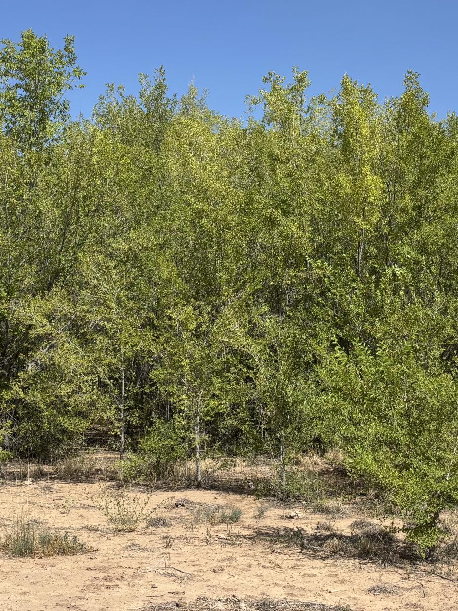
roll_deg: -1.0
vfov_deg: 30.7
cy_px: 274
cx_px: 330
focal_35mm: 63
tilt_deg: +3.7
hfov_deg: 23.1
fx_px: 1111
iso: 50
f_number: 1.6
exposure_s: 1/3650
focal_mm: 5.96
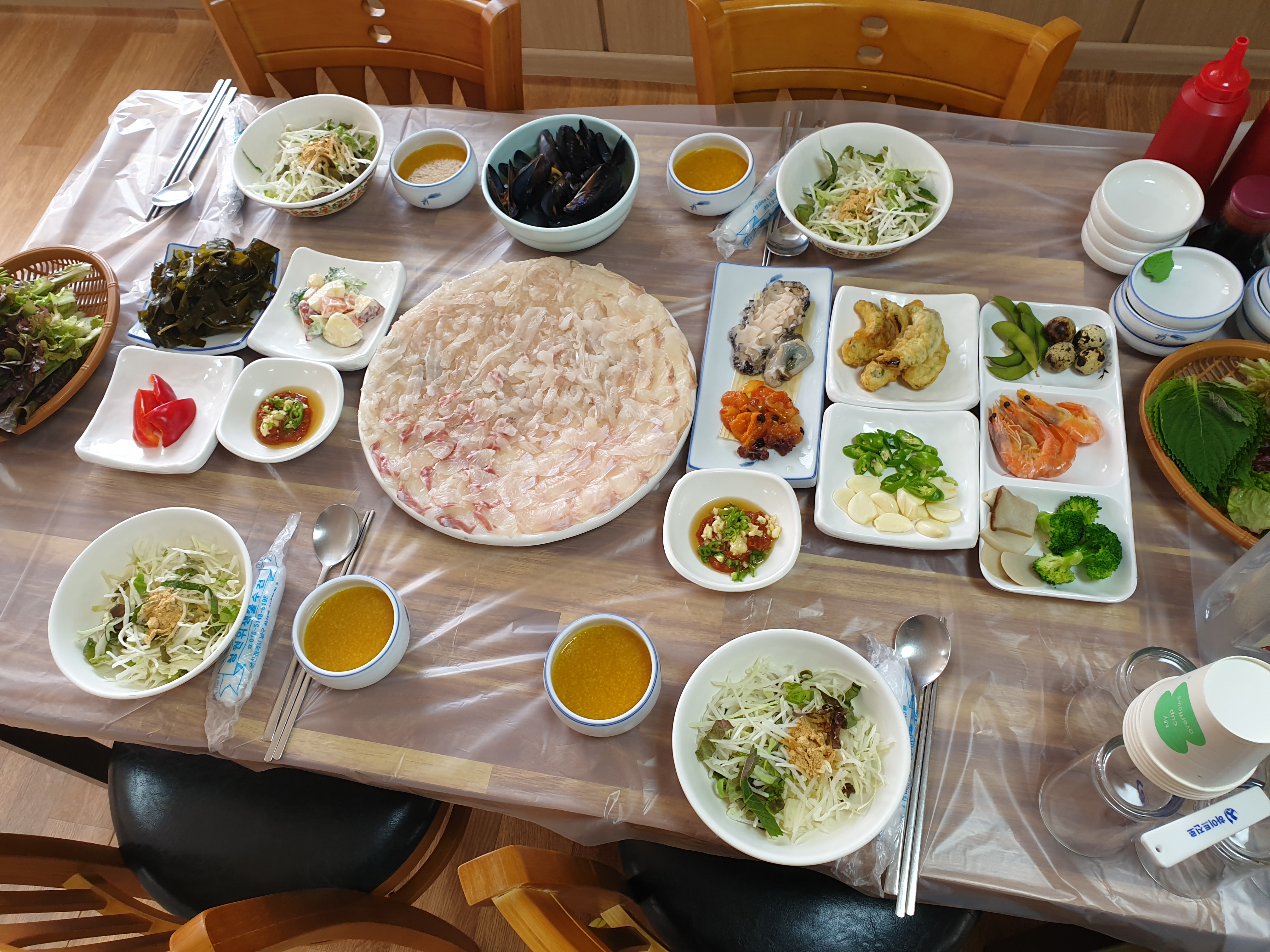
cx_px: 635
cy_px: 476
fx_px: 954
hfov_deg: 67.3
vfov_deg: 53.1
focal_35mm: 26
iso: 64
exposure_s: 1/60
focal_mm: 4.3
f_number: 2.4
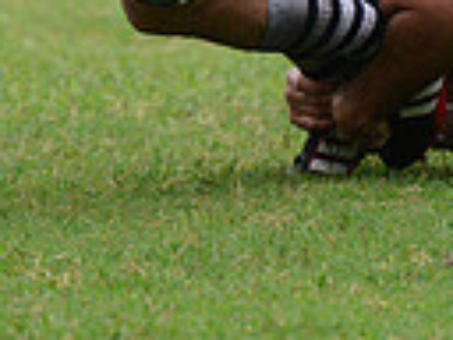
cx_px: 145
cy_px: -321
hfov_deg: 1.6
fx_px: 15939
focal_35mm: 1218
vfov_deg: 1.2
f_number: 4
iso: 3200
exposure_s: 1/500
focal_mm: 280
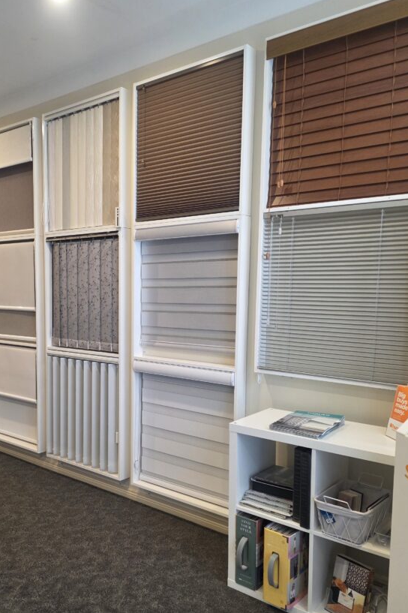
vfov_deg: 61.8
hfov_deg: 42.8
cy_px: 333
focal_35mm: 30
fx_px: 510
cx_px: 129
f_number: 1.7
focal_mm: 6.3
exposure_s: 1/100
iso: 250
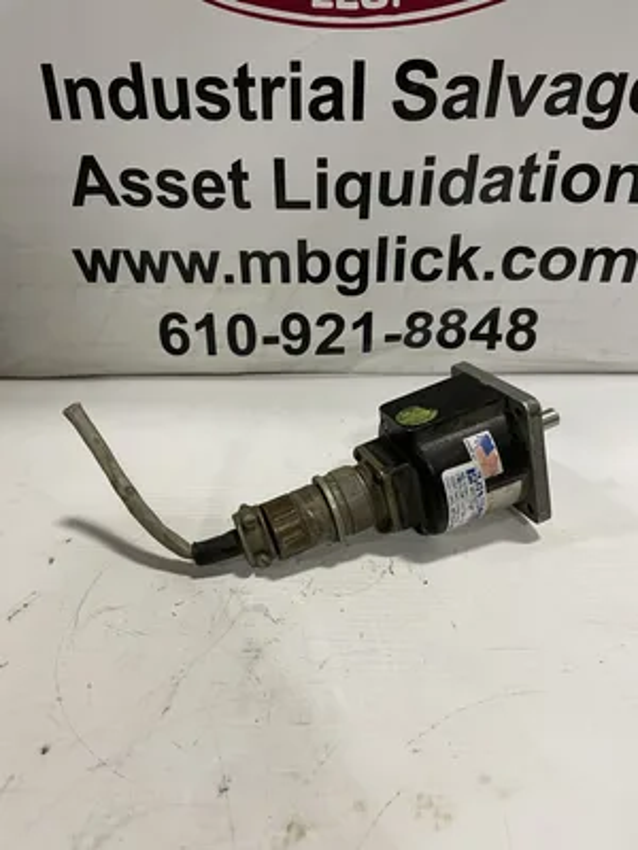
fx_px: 639
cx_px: 319
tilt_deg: -35.6
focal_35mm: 26
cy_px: 425
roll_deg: -1.5
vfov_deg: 67.3
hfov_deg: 53.1
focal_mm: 4.2
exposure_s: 1/60
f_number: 1.6
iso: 125
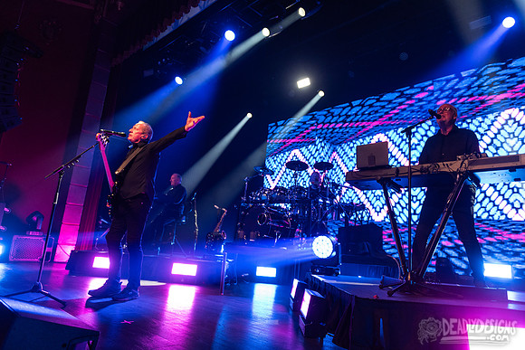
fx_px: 350
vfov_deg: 53.2
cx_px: 262
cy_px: 175
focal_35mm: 24
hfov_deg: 73.7
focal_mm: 24
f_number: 3.2
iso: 2500
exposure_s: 1/400
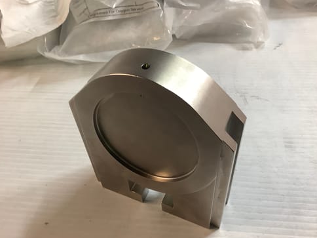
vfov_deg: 44.2
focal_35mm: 32
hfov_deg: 56.8
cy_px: 122
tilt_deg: -45.9
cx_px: 158
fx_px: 293
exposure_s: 1/50
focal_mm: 3.3
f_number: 2.4
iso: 160
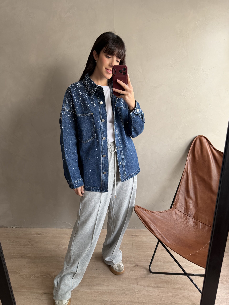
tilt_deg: -25.5
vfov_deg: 71.6
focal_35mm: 24
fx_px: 212
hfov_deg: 56.8
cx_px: 114
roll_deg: +2.4
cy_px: 152
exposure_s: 1/72
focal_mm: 6.76
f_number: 1.78
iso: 200
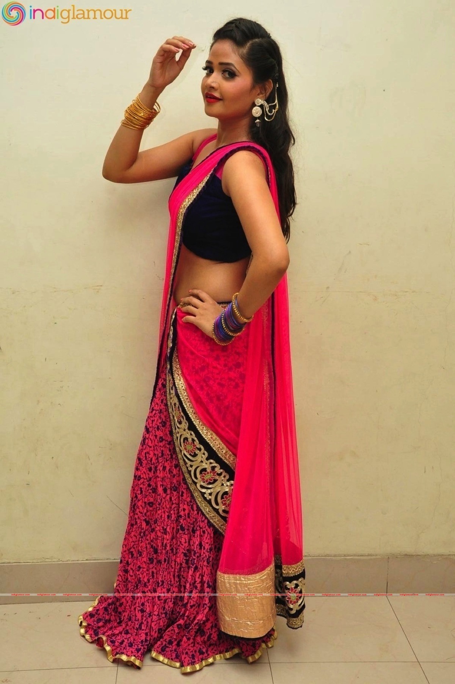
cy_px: 342
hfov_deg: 29.8
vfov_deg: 43.6
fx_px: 855
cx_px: 228
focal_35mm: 45
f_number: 7.1
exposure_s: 1/125
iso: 1600
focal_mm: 30
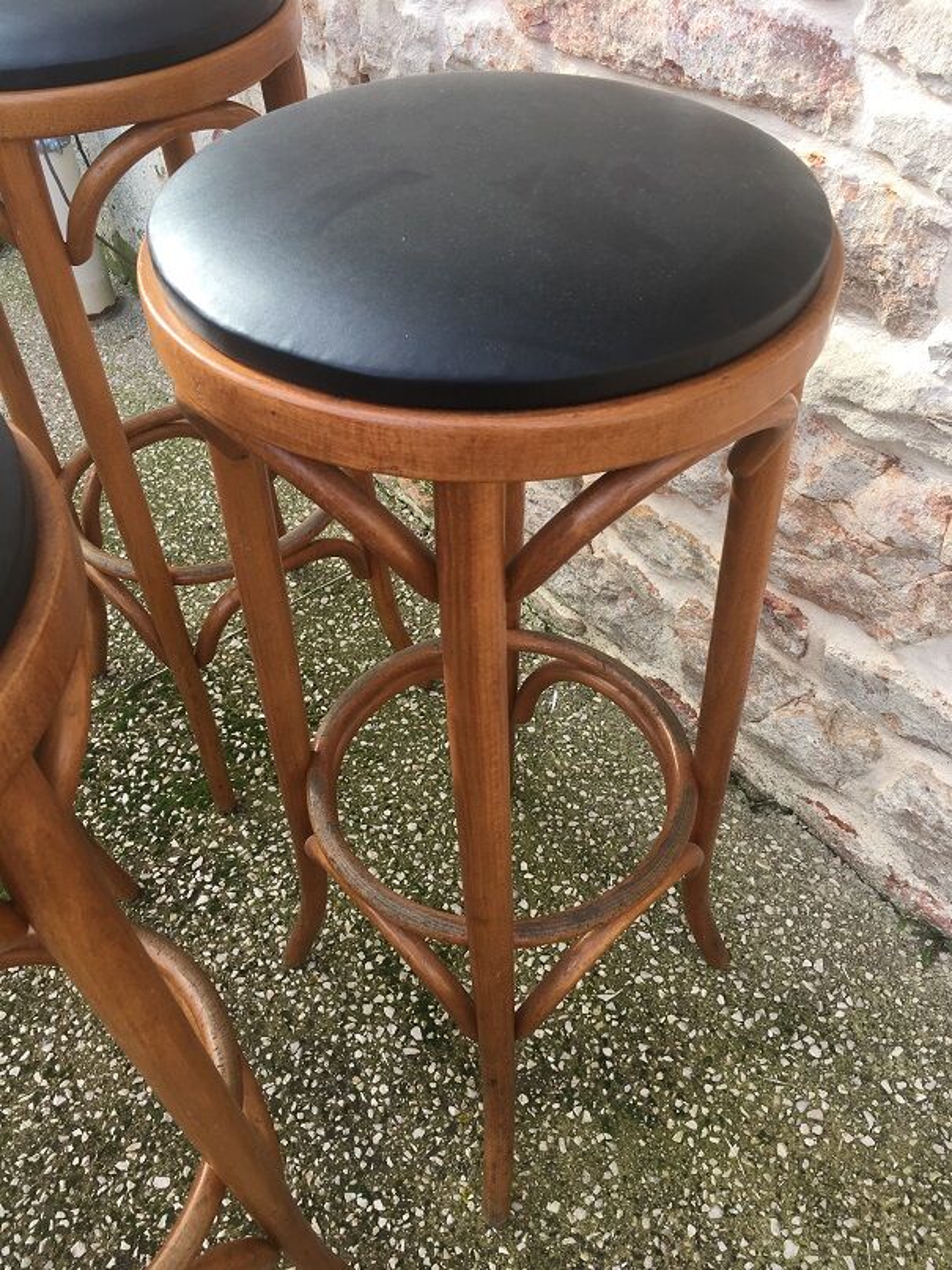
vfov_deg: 61.7
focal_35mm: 29
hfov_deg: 48.2
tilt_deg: -47.7
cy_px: 635
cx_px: 476
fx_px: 1064
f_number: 2.2
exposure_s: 1/225
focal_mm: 4.15
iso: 25
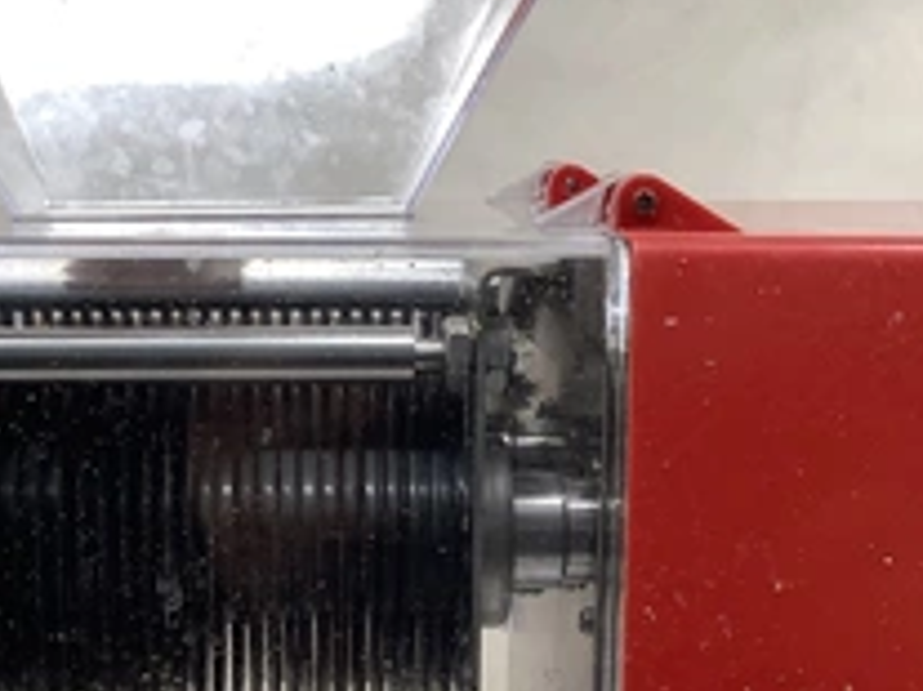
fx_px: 1599
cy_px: 481
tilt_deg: -12.0
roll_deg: -0.1
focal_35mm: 60
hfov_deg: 31.7
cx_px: 245
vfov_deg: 24.2
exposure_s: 1/60
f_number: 2.4
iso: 50
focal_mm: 3.3
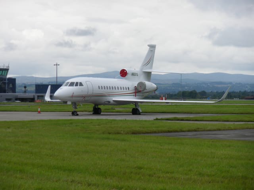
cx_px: 127
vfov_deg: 10.0
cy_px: 95
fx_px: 1086
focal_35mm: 148
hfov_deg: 13.3
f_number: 5.4
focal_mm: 26.2
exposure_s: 1/160
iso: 64
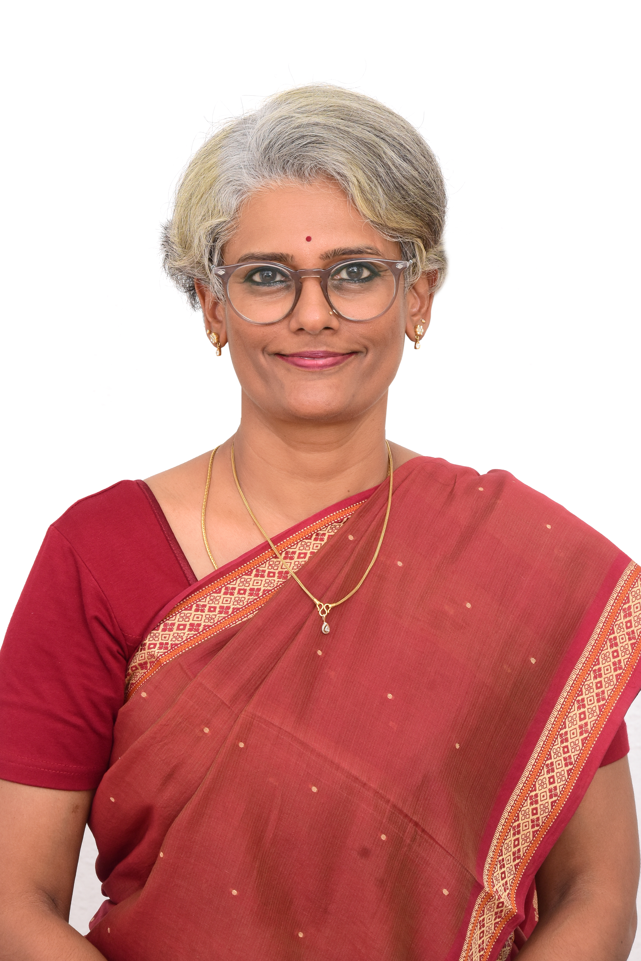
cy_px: 480
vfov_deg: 16.1
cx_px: 320
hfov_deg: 10.8
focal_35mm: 128
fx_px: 3405
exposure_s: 1/125
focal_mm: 85
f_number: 11
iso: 400
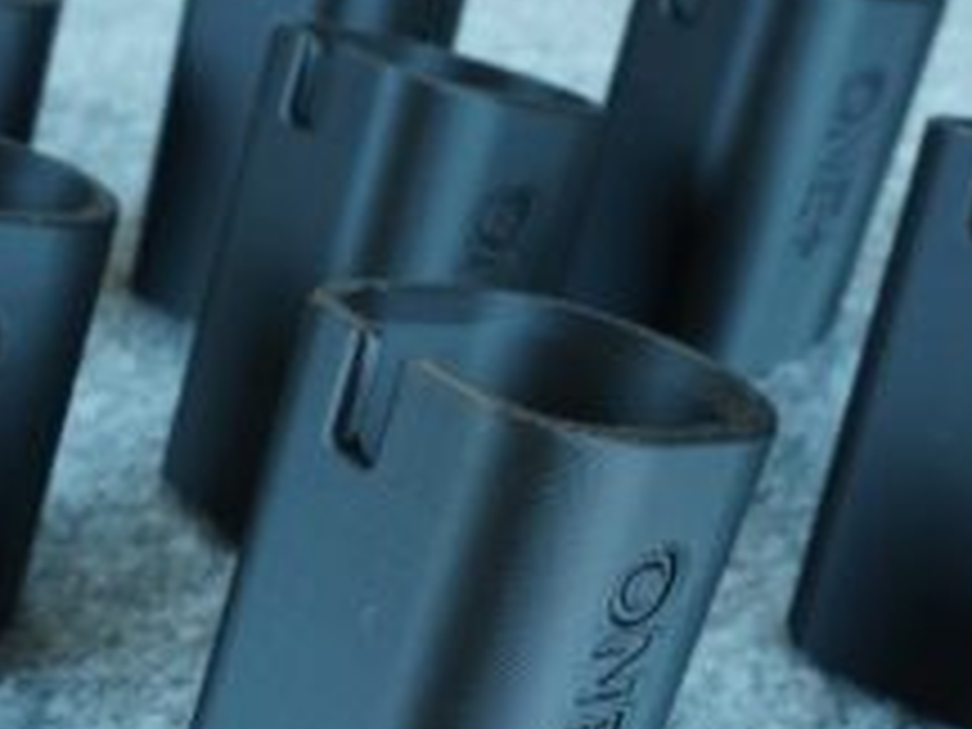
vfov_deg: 22.9
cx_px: 369
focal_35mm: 64
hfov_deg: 30.2
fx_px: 1797
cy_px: 466
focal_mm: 16
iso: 100
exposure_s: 1/5
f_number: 8
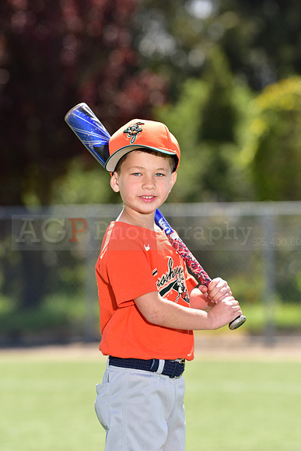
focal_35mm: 200
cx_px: 150
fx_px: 2507
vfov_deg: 10.3
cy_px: 226
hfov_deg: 6.9
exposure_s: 1/250
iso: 80
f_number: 5
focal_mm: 200
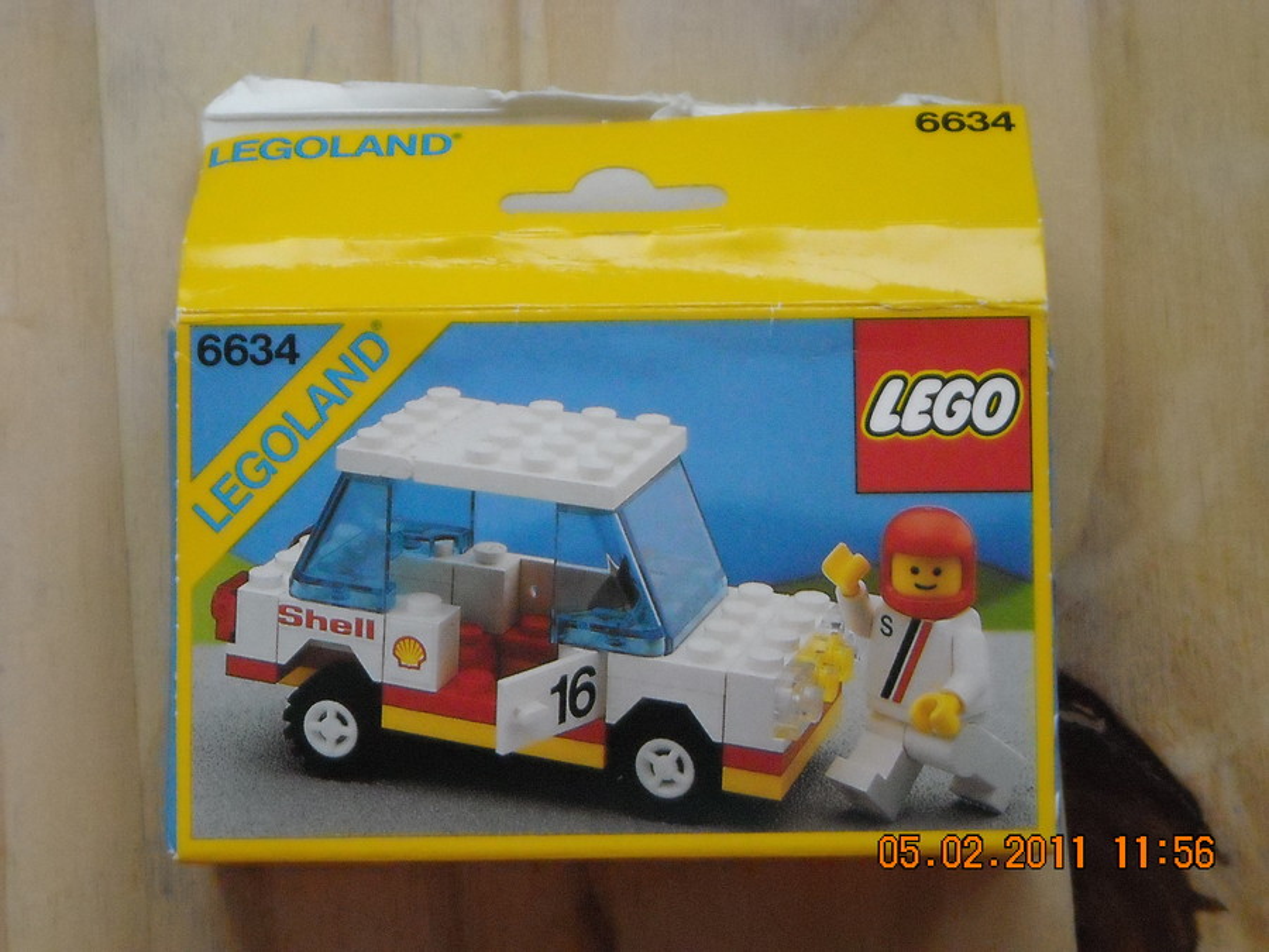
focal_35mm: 105
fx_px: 3849
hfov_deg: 18.7
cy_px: 476
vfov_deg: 14.1
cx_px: 634
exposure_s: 1/250
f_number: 4.7
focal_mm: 17.1
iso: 766
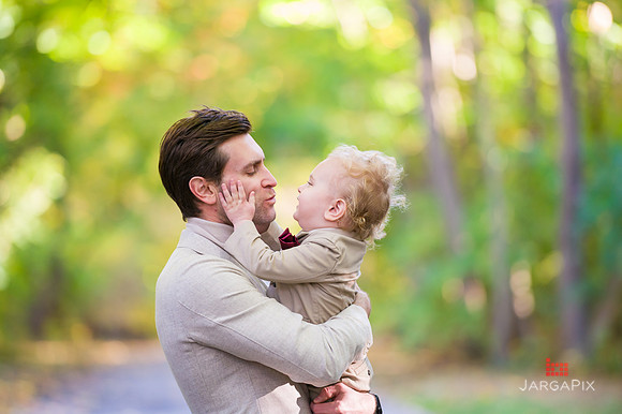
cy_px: 207
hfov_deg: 10.3
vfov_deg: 6.9
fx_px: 3453
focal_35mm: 200
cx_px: 311
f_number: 3.2
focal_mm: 200
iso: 1600
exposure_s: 1/200
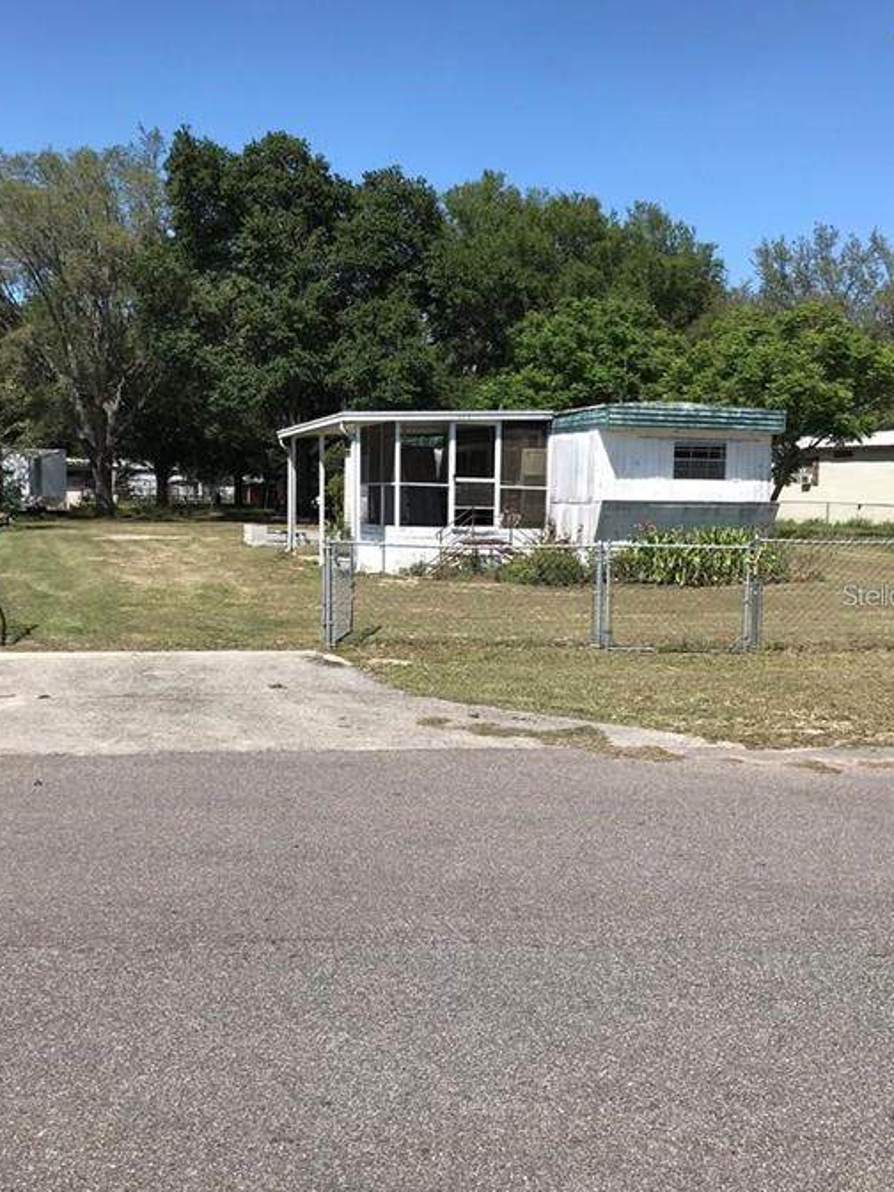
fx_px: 1102
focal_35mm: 32
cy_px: 594
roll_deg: -1.4
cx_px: 458
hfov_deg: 44.2
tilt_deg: -3.6
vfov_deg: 56.8
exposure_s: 1/2227
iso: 20
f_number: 1.8
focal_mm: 3.99
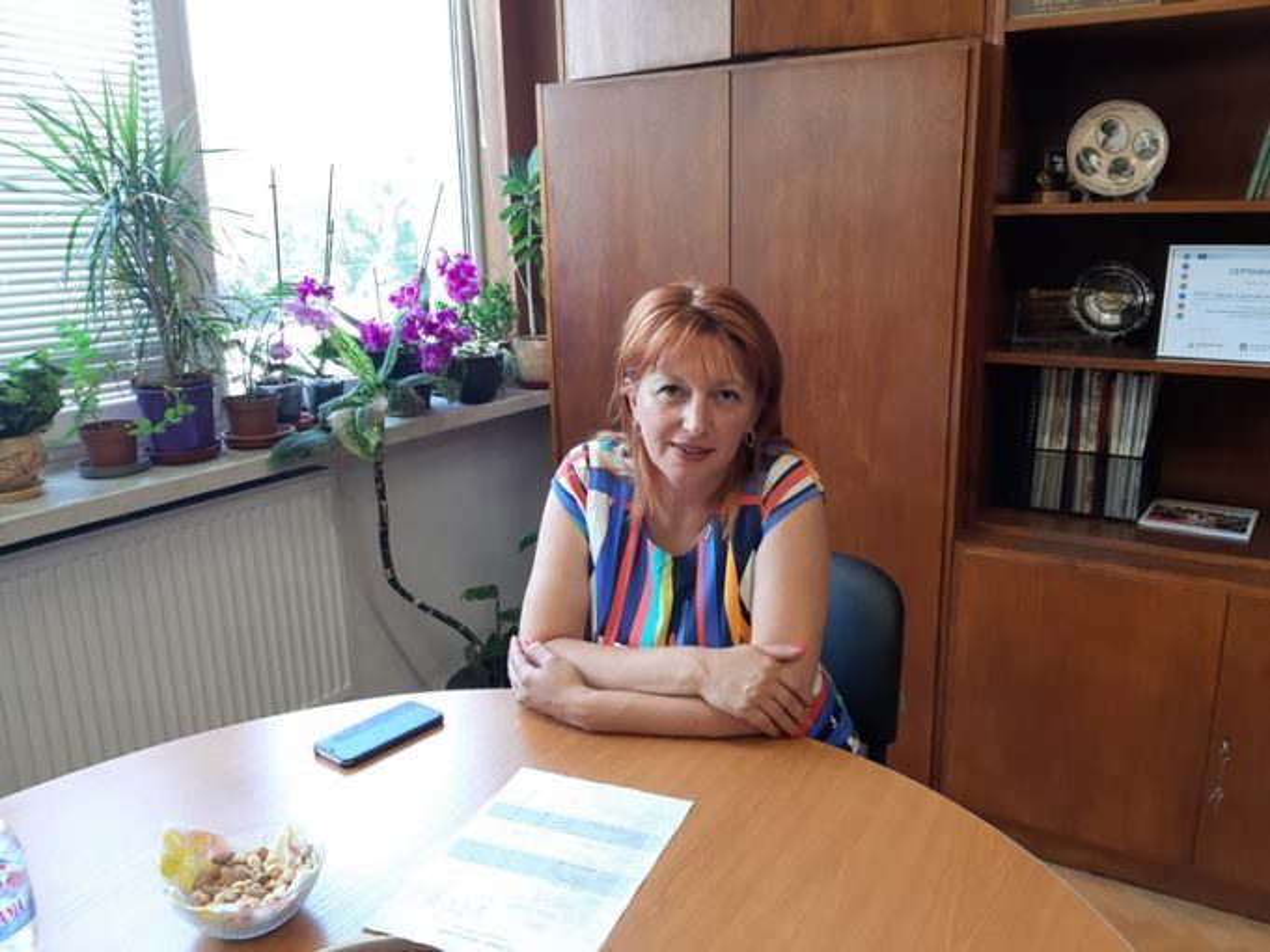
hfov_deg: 65.3
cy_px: 476
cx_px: 635
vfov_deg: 51.4
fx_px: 991
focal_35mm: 27
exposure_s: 1/50
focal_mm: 3.93
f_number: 1.7
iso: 100
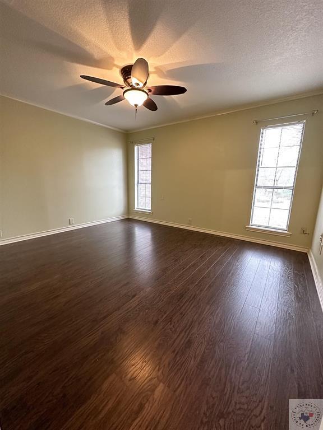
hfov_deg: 85.7
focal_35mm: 14
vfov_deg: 102.1
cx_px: 162
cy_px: 215
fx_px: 174
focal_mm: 2.22
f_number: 2.2
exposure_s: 1/60
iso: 640
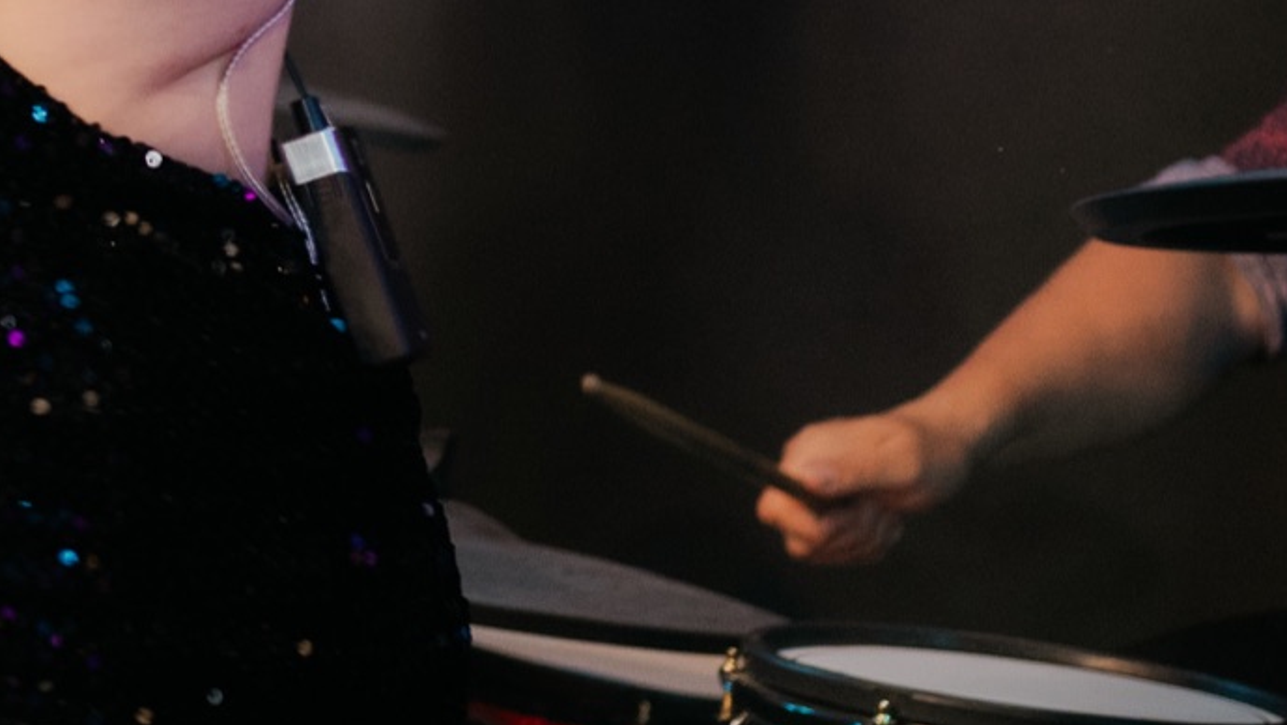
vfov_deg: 9.9
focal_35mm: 117
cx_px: -643
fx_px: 3994
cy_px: -468
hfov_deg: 16.6
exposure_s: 1/200
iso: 1250
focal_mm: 35
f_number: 2.8
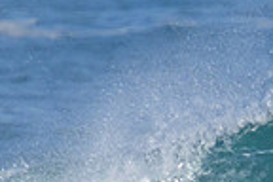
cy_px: 215
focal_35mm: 4425
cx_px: 528
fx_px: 33554
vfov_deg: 0.3
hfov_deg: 0.5
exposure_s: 1/2000
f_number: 11
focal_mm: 800
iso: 720
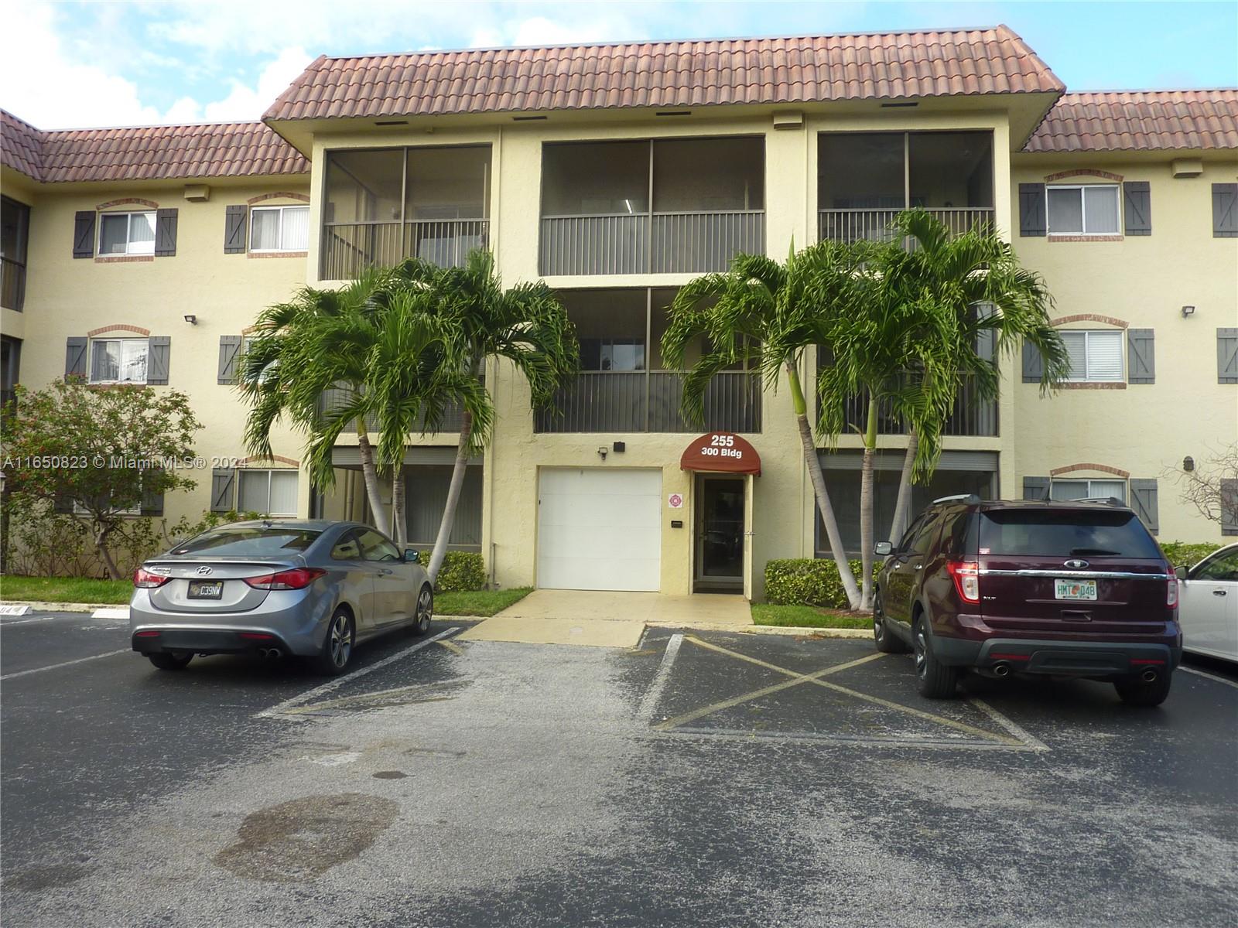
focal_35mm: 25
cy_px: 464
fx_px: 894
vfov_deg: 54.9
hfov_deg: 69.4
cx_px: 619
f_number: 4
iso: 80
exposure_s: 1/100
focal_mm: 4.1
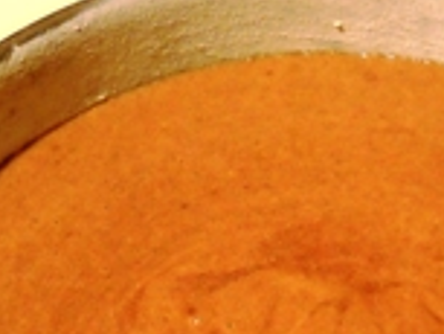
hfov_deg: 16.4
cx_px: 302
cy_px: 398
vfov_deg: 12.1
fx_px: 1540
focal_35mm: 120
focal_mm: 6.72
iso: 672
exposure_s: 1/44
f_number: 3.1
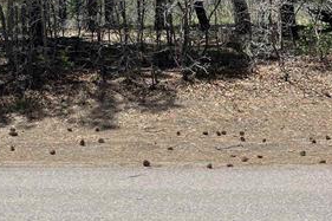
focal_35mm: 74
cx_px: 119
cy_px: -52
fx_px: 682
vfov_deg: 17.5
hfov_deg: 27.2
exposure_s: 1/2268
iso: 50
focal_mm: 5.1
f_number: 1.6
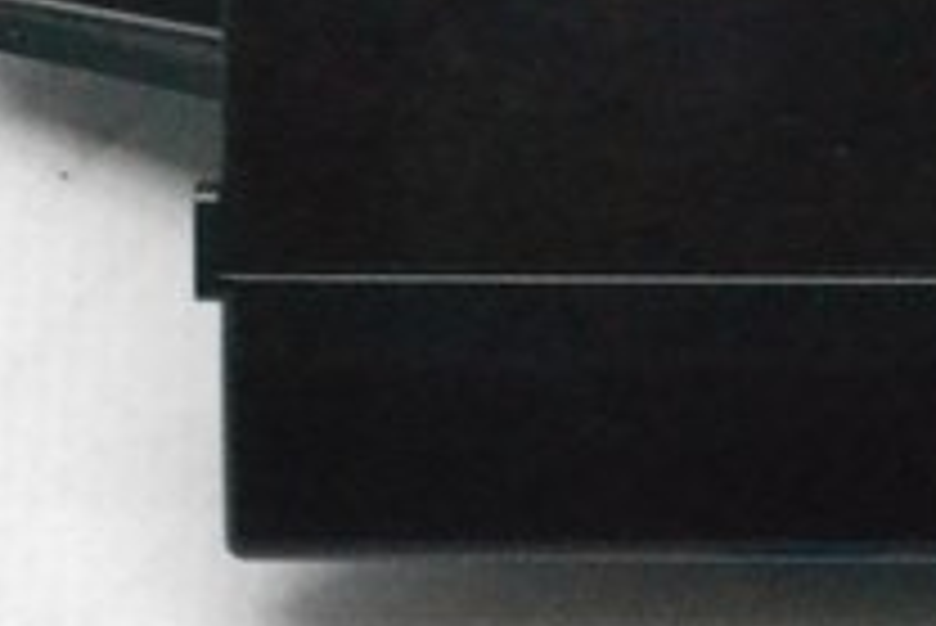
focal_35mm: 406
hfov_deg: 5.0
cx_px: 1652
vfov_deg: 3.4
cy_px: -97
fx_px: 10575
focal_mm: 55
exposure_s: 1/160
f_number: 11
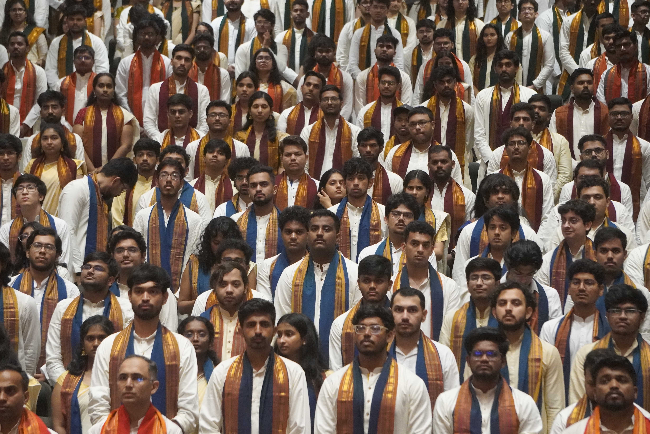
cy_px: 204
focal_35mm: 171
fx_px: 3087
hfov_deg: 12.0
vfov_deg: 8.0
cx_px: 303
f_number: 5.6
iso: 6400
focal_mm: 104
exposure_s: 1/100
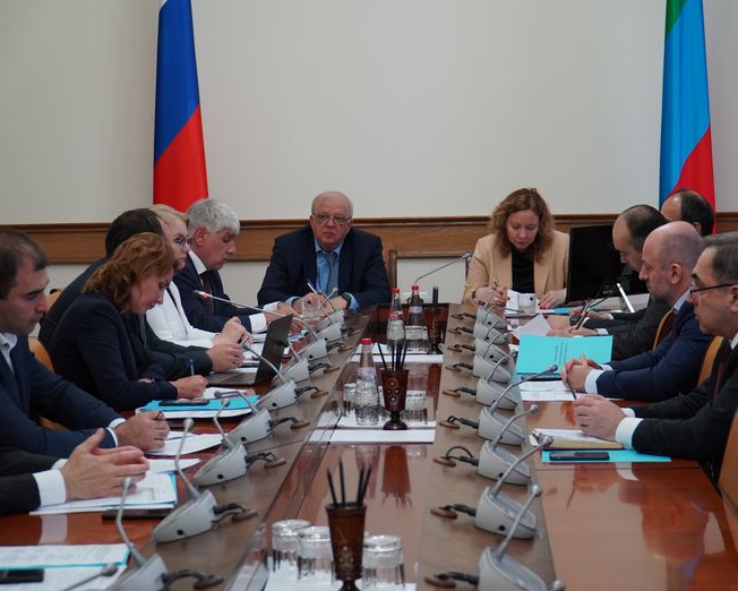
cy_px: 293
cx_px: 411
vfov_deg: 18.2
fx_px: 1848
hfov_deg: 22.6
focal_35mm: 85
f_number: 4
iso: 1000
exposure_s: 1/160
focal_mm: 49
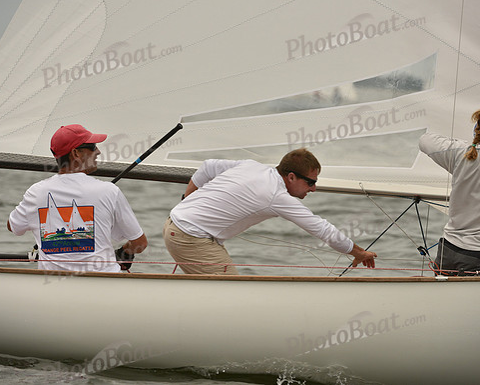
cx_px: 235
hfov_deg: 6.8
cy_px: 192
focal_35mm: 283
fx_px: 4021
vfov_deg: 5.5
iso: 320
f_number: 5.6
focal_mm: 250
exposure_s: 1/2000
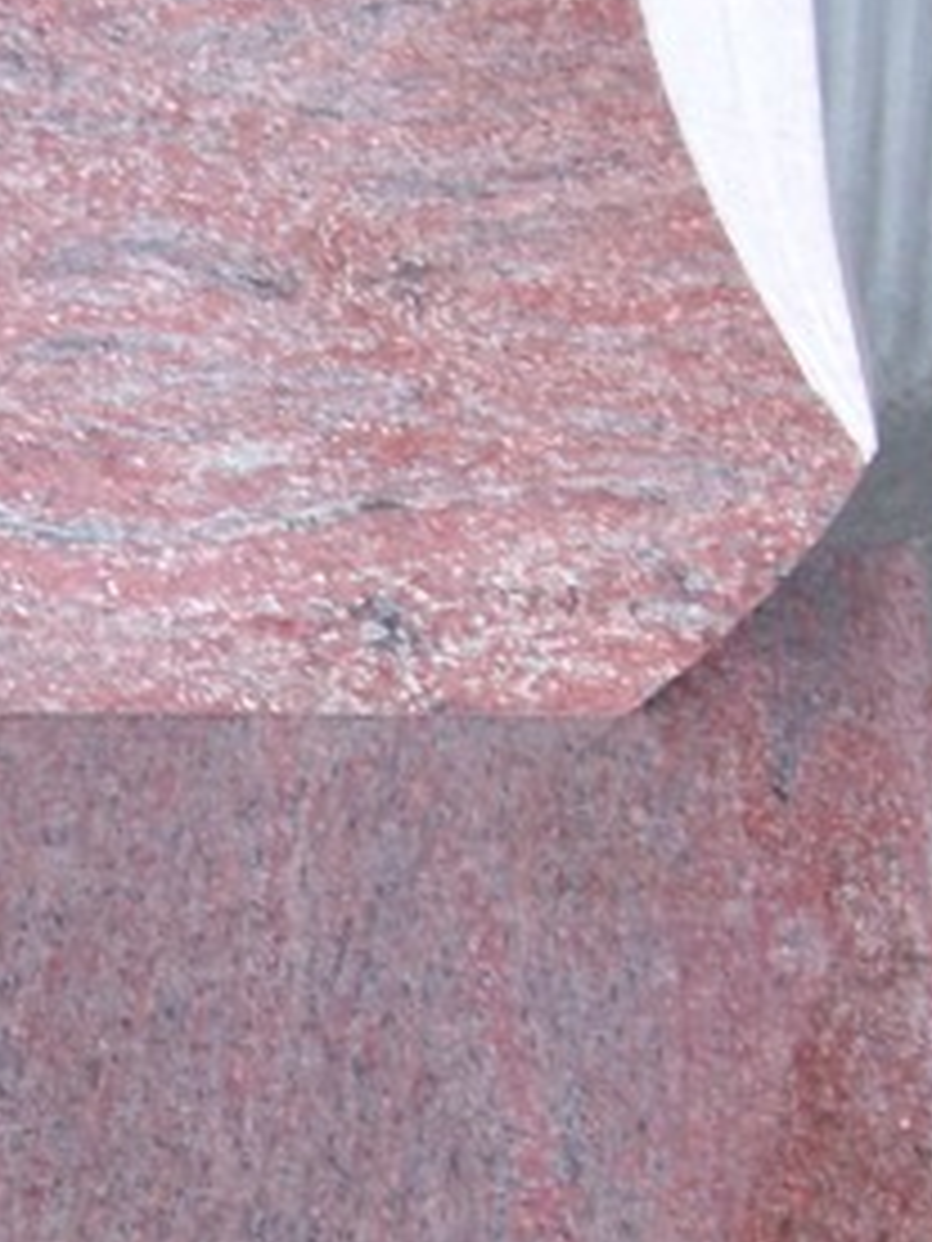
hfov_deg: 13.4
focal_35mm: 110
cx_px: 333
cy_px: 900
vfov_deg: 17.8
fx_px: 3949
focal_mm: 6.3
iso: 80
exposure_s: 1/15
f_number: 2.8
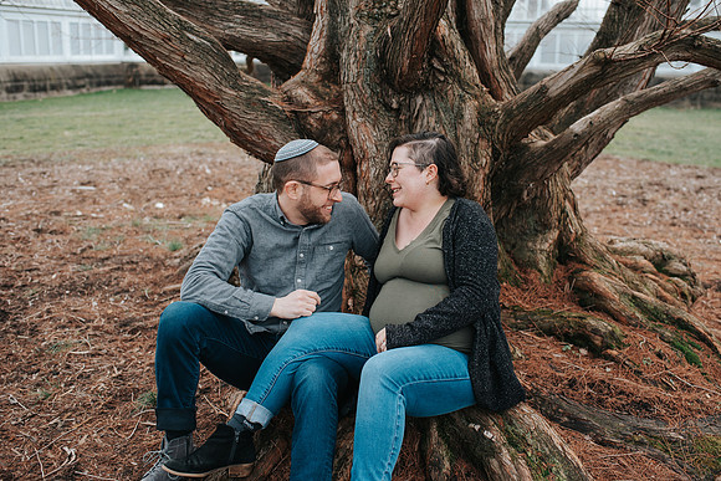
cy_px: 223
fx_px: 761
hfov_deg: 50.6
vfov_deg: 35.1
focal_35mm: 38
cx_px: 386
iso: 560
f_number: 3.2
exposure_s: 1/800
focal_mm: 35
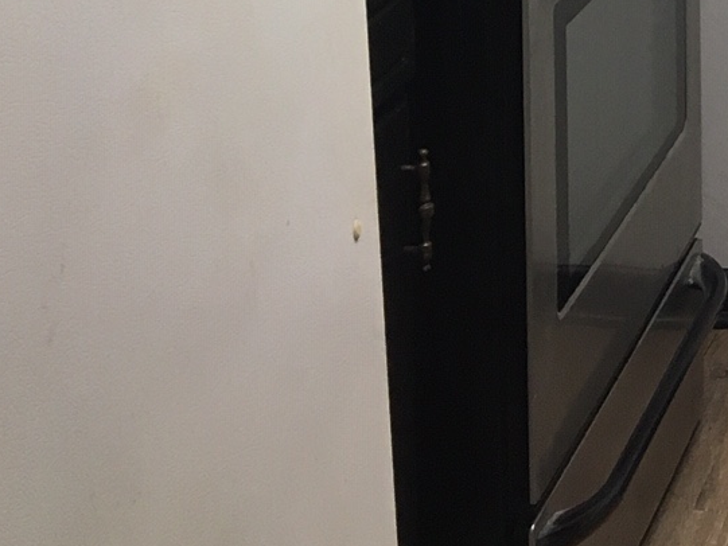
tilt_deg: -6.6
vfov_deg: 12.9
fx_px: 2272
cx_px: 1254
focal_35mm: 108
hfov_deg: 15.9
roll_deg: -1.0
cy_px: -300
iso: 64
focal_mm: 4.15
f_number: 2.2
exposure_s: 1/30
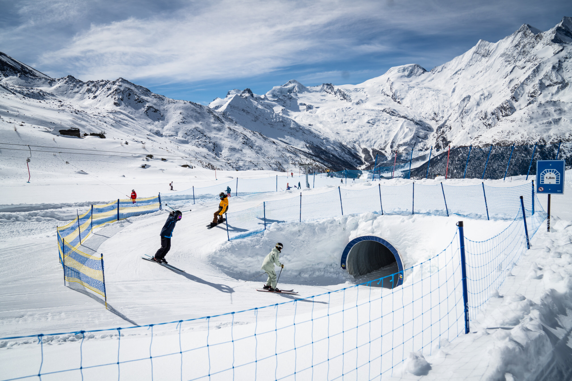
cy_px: 190
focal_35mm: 24
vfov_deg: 53.1
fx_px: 381
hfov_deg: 73.7
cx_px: 286
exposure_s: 1/2000
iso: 100
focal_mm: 24
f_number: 5.6
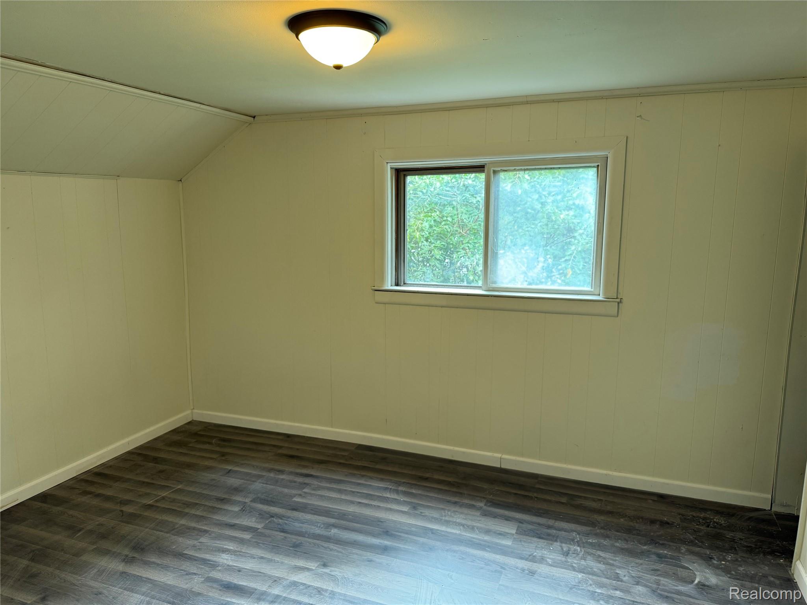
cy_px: 302
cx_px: 404
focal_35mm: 24
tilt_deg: -7.0
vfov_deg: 56.8
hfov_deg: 71.6
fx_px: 560
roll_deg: -0.4
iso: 160
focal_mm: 6.76
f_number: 1.78
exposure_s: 1/60
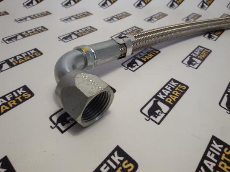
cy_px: 86
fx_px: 206
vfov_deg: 45.4
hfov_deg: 58.4
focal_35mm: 31
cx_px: 115
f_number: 2.4
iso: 40
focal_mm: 2.93
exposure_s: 1/33
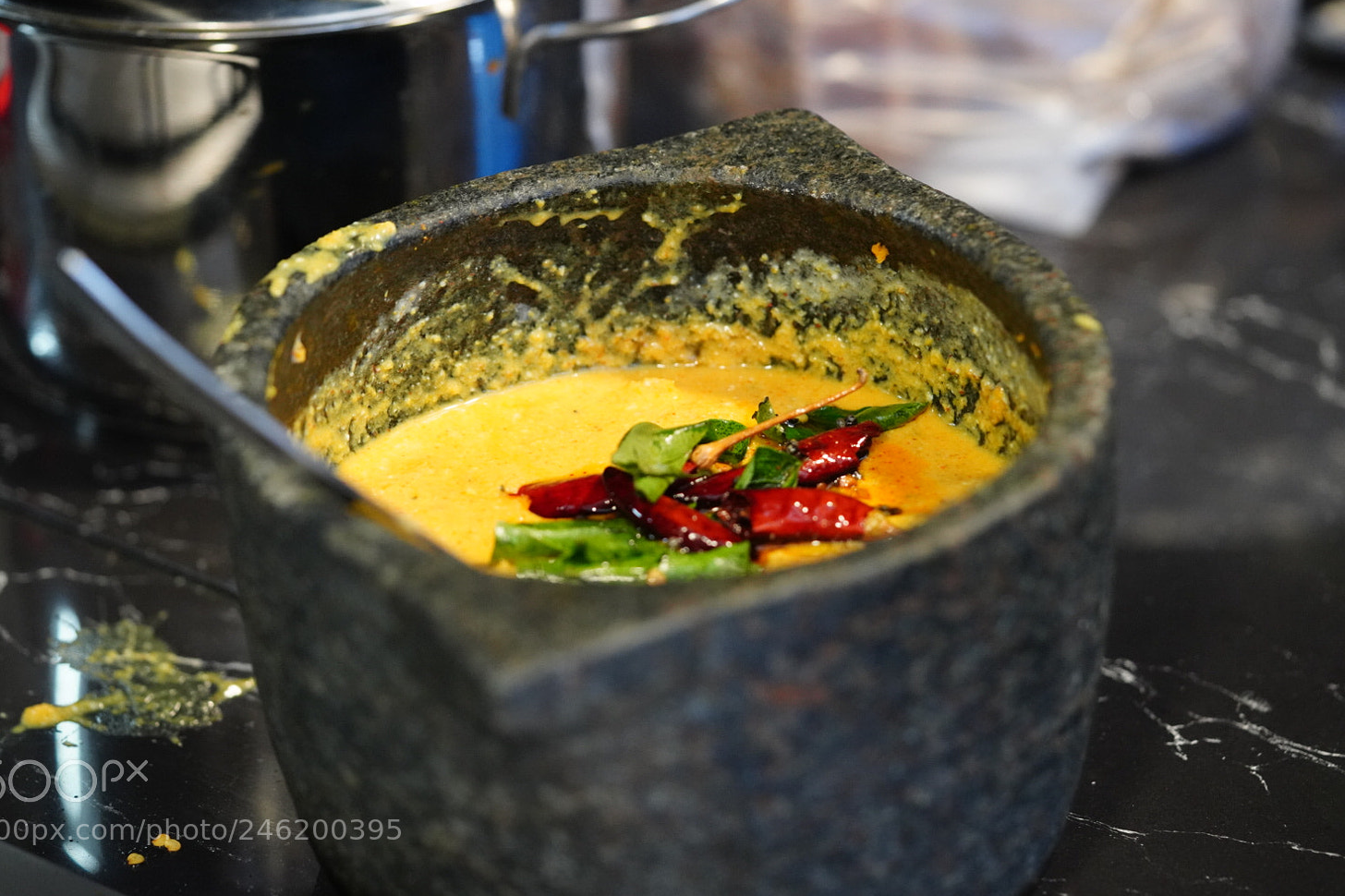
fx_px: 3698
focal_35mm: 99
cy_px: 409
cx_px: 658
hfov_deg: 20.6
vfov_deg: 13.8
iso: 5000
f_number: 3.5
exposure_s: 1/125
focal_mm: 90
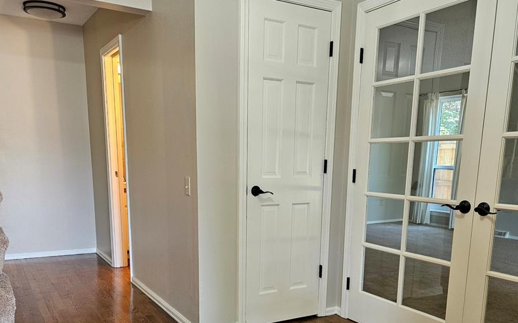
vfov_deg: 37.2
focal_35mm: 33
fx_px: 466
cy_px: 249
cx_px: 256
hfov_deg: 58.2
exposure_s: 1/120
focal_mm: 5.4
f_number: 1.8
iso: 320
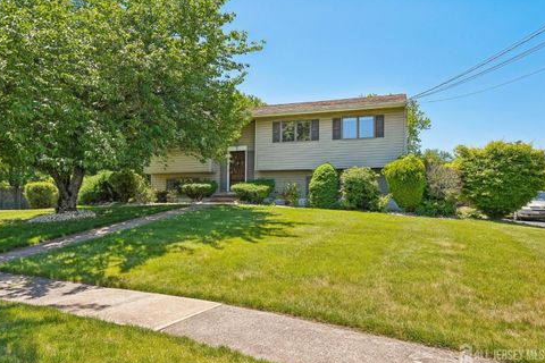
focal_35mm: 25
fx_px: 378
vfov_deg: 51.3
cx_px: 269
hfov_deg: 71.5
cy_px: 182
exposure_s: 1/500
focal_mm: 24
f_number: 11
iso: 800
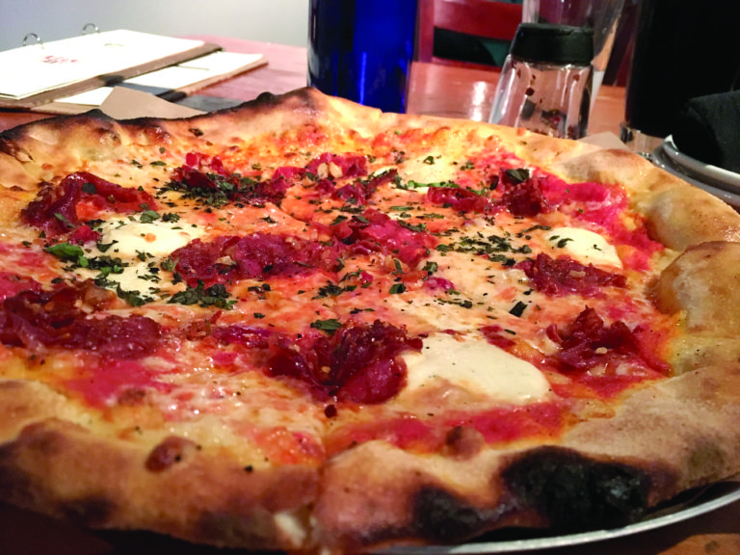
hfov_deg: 61.7
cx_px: 370
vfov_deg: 48.2
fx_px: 620
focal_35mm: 29
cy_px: 278
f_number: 2.2
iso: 500
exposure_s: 1/15
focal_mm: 4.15
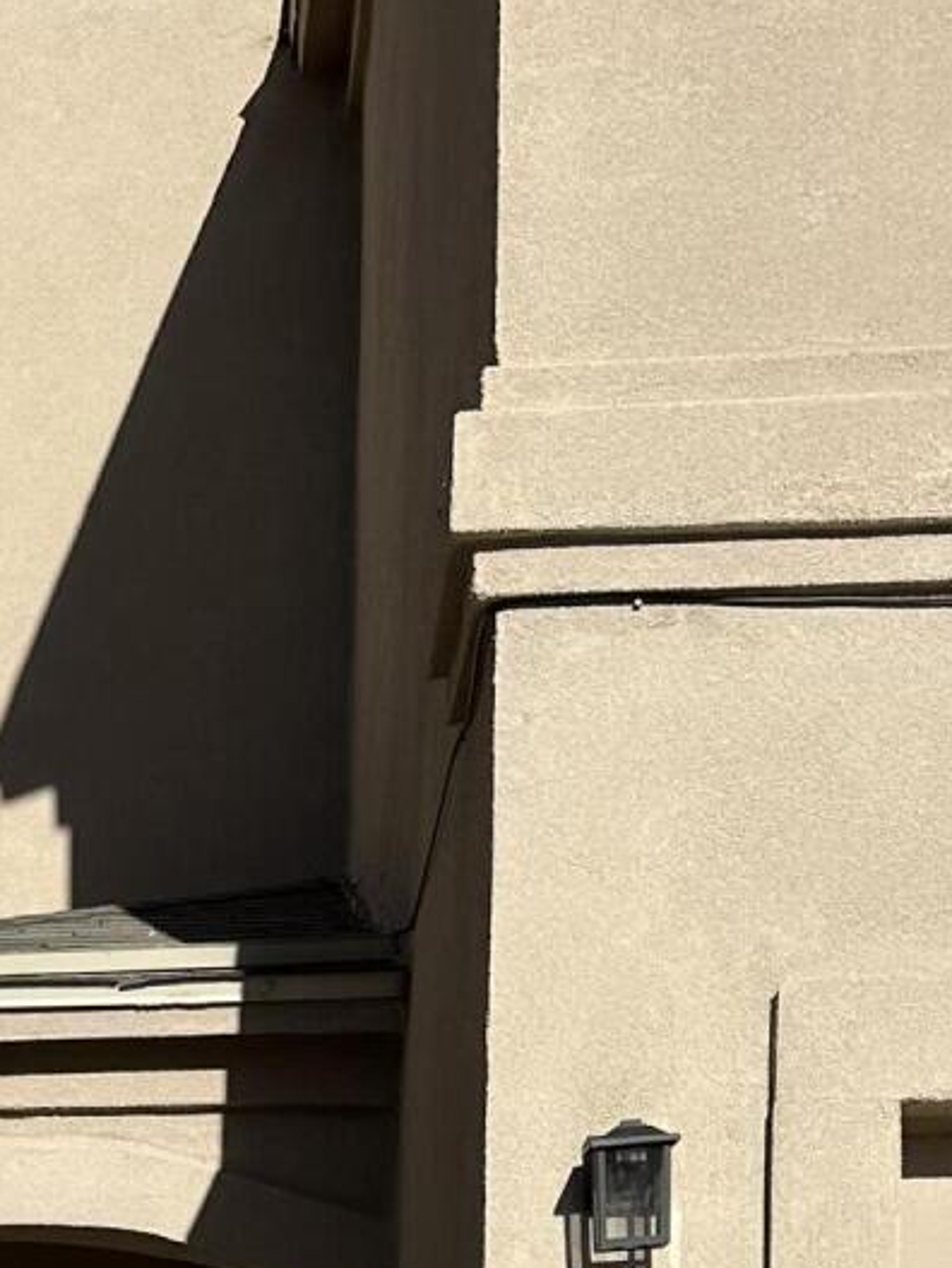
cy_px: 2011
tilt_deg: -2.9
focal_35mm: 91
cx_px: -240
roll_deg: -0.7
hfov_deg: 15.6
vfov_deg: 18.5
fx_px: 3333
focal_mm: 6.86
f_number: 1.78
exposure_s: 1/7576
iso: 80
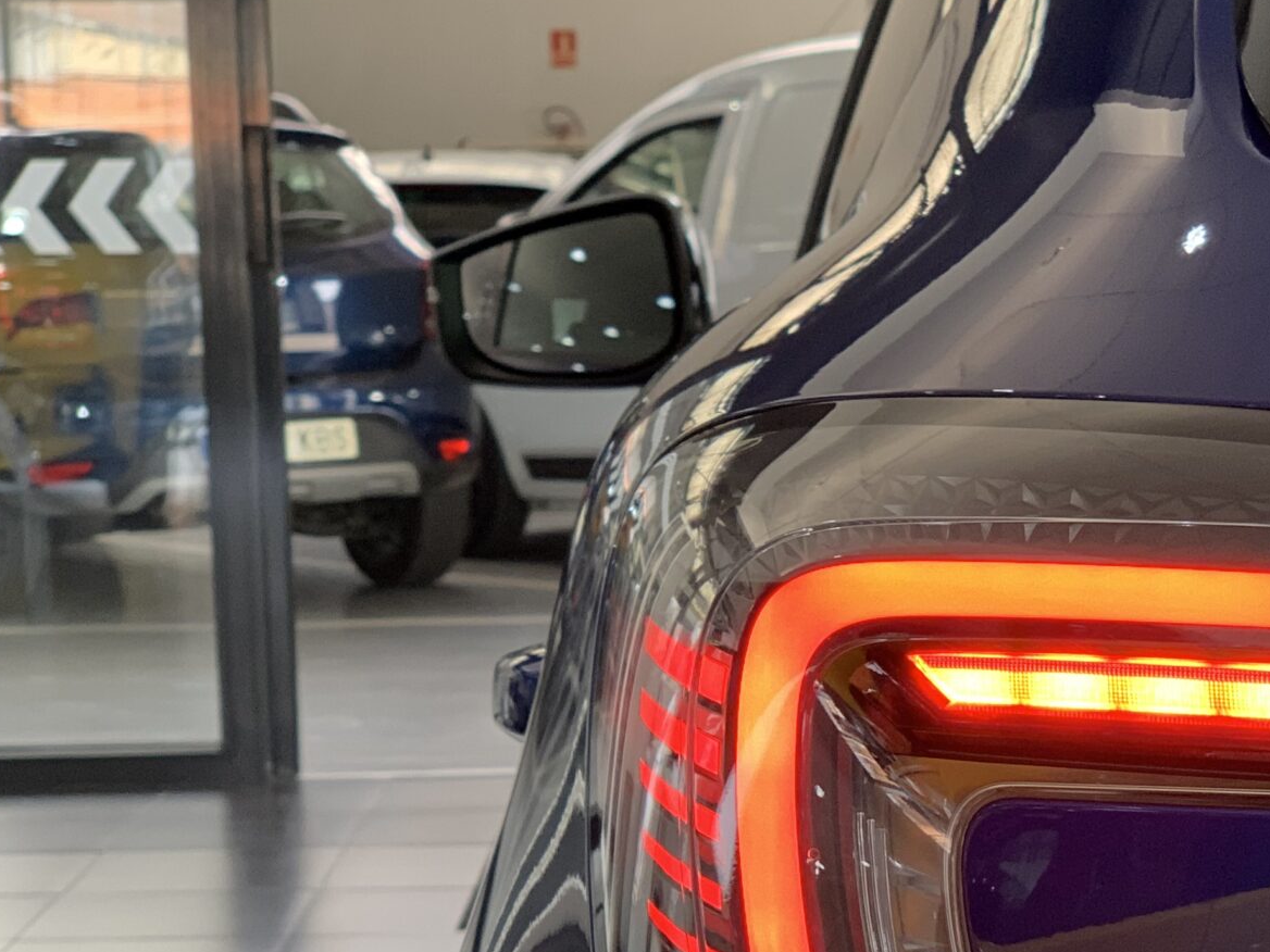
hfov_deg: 17.1
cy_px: 821
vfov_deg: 12.9
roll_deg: +1.1
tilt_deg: -8.8
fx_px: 4182
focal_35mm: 114
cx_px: 1050
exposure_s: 1/100
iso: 100
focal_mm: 6
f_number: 2.4
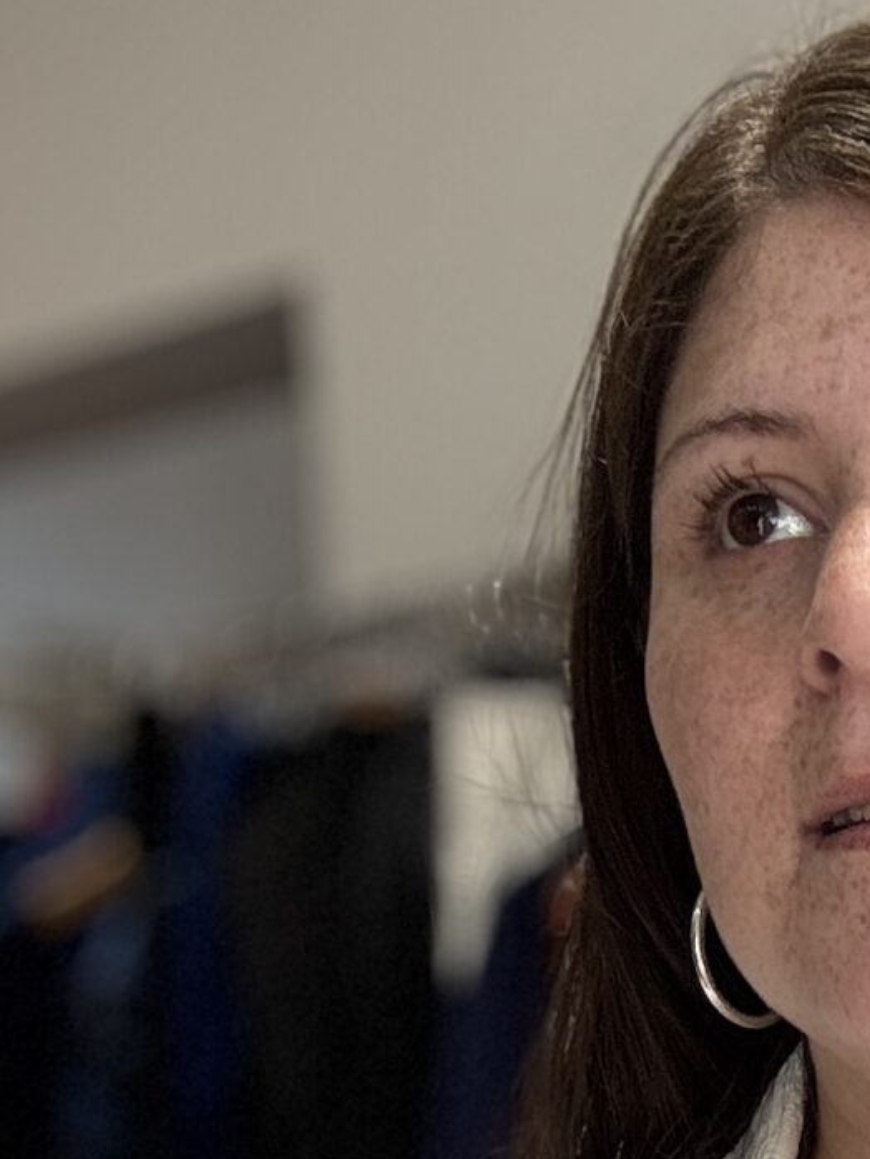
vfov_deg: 15.7
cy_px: 1989
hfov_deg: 13.1
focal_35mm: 110
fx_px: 3684
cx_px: 1089
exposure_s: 1/100
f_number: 1.9
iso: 50
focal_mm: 2.69
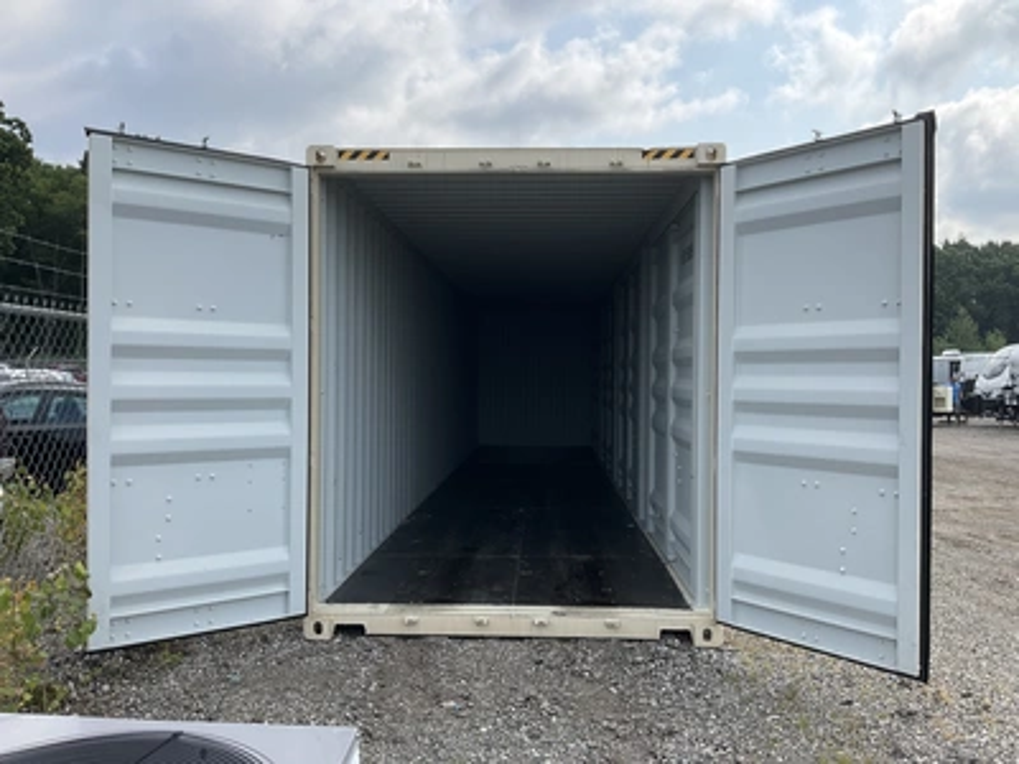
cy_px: 382
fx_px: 854
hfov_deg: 61.7
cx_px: 510
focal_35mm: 29
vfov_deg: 48.2
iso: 25
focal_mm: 3
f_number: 1.8
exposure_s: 1/1121
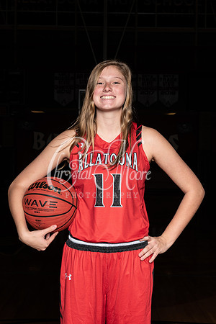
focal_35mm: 70
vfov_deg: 28.8
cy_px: 162
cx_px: 108
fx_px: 630
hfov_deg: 19.5
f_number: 14
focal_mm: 70
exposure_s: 1/200
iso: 320
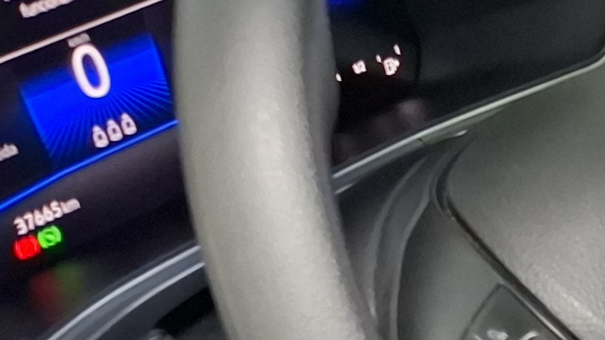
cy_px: 556
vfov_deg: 9.7
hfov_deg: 14.7
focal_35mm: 120
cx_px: 1216
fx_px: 1925
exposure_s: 1/20
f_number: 1.8
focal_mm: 5.54
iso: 800
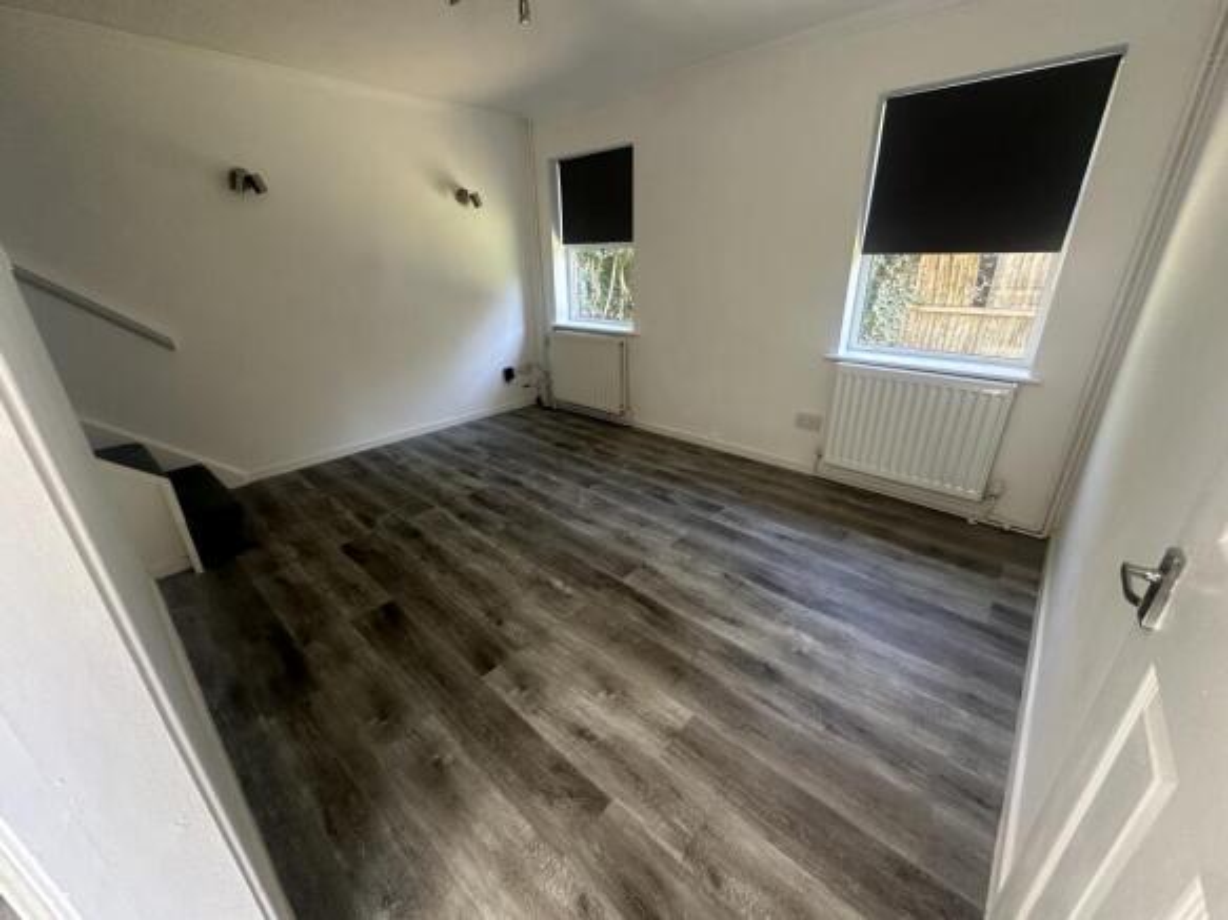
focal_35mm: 14
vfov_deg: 85.7
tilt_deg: -21.8
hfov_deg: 102.1
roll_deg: +0.3
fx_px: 497
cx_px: 614
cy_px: 460
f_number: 2.2
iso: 250
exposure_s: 1/99
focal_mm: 2.22
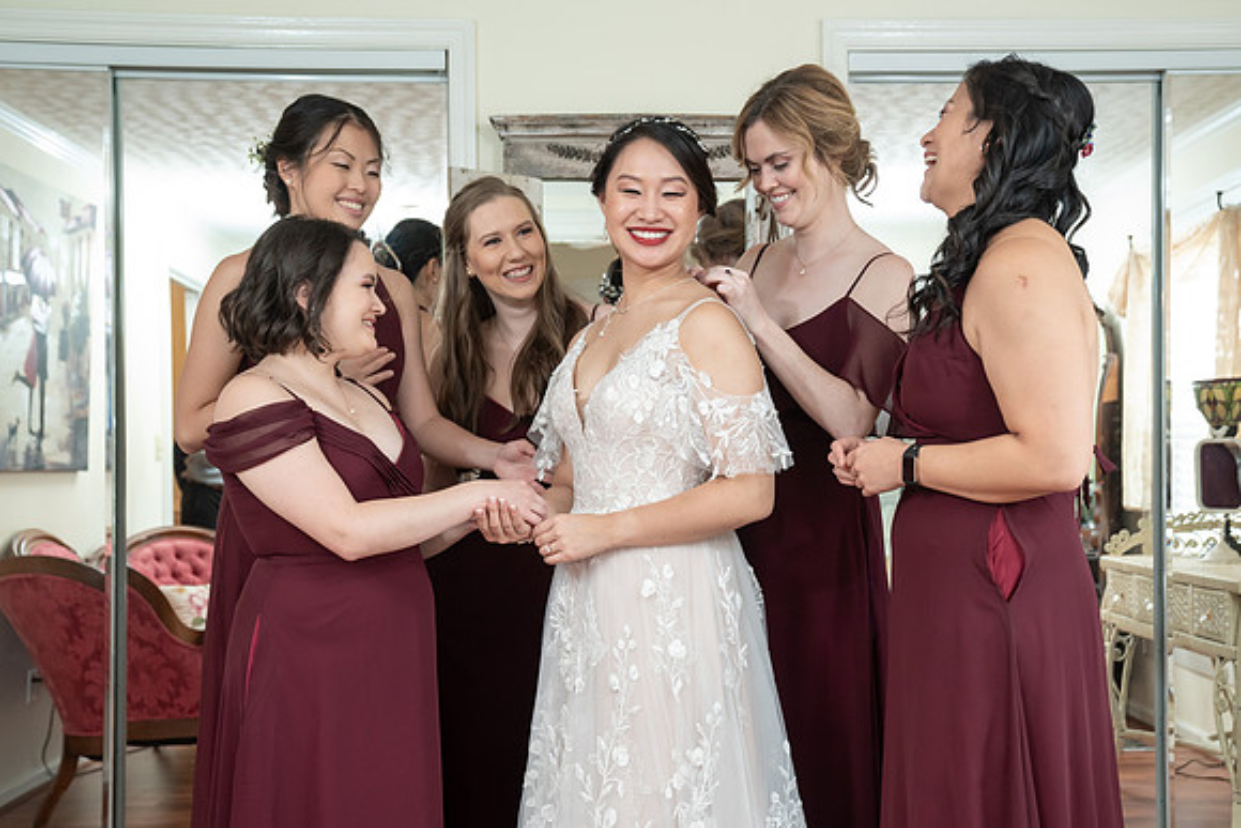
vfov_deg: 29.4
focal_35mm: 46
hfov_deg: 42.9
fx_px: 1578
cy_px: 465
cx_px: 697
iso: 2000
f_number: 4
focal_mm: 40
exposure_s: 1/200
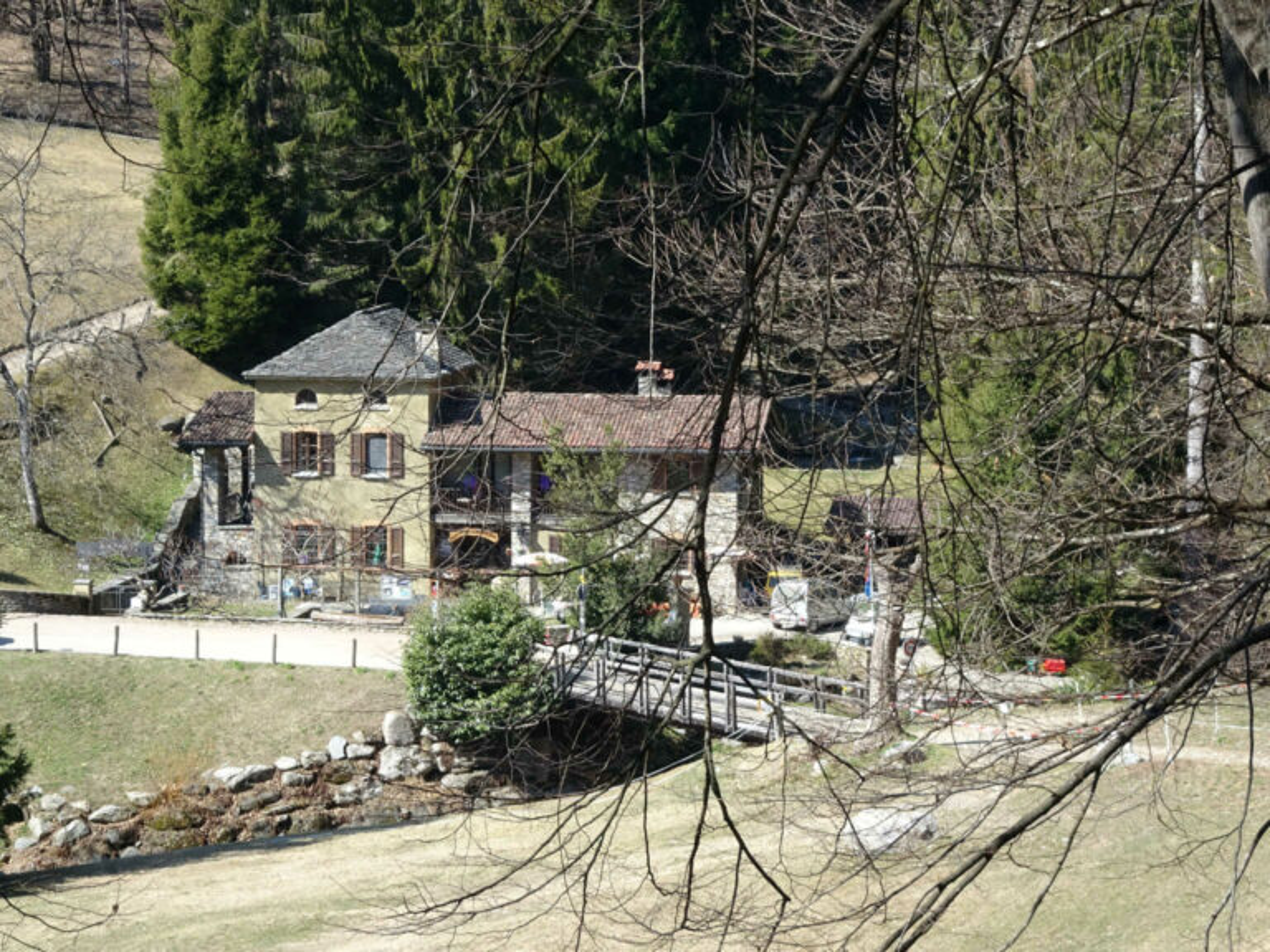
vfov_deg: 19.6
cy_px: 476
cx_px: 635
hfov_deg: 26.0
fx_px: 2752
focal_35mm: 75
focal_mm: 12.87
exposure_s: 1/200
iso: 80
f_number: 5
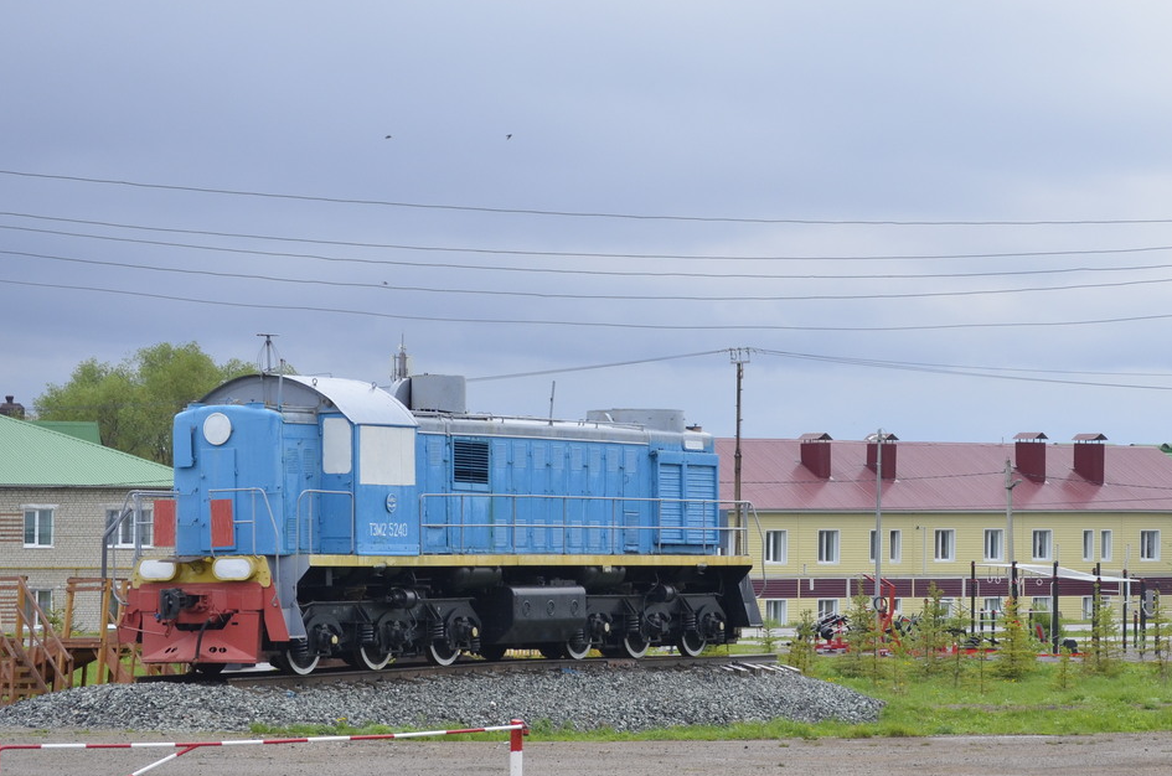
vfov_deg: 9.7
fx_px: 4581
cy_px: 413
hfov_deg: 14.5
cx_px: 828
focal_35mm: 141
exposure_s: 1/1600
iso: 400
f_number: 7.1
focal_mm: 60
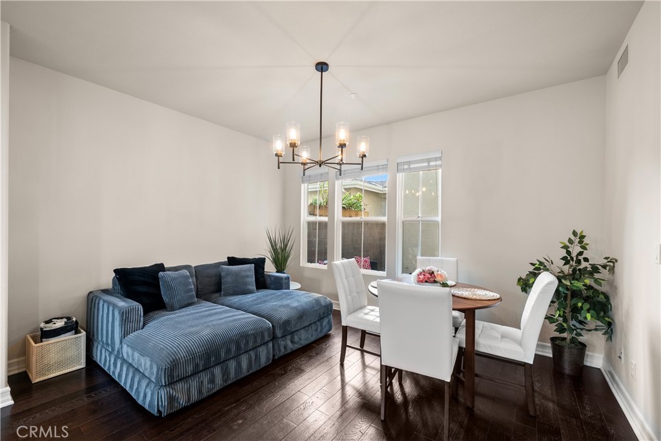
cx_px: 330
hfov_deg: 104.2
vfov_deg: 81.2
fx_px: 257
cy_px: 220
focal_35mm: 14
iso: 320
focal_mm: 14
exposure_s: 1/3
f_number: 8
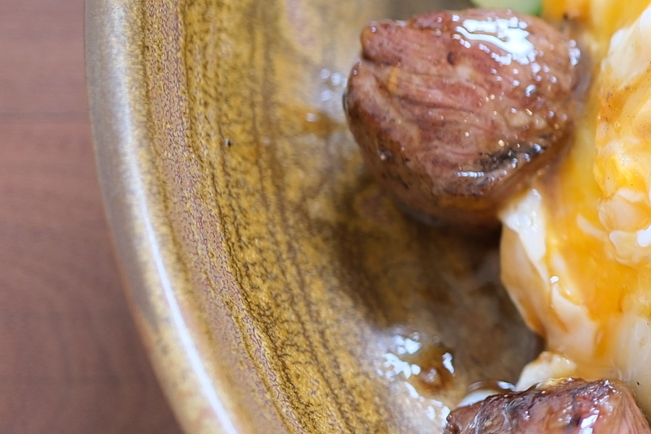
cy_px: 54
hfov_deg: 13.9
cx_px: 1066
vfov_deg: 10.0
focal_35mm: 136
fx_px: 2459
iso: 320
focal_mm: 23
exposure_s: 1/170
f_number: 1.8
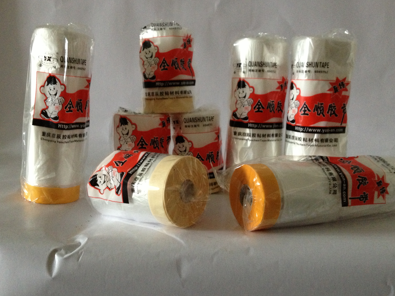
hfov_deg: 47.9
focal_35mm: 39
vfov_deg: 36.8
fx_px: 445
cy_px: 142
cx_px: 195
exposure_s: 1/20
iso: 320
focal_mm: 4.28
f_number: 2.4
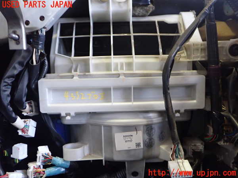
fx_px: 206
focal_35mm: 30
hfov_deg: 60.0
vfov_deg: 46.8
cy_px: 89
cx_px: 119
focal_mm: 5.4
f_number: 2.3
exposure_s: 1/100
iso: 640
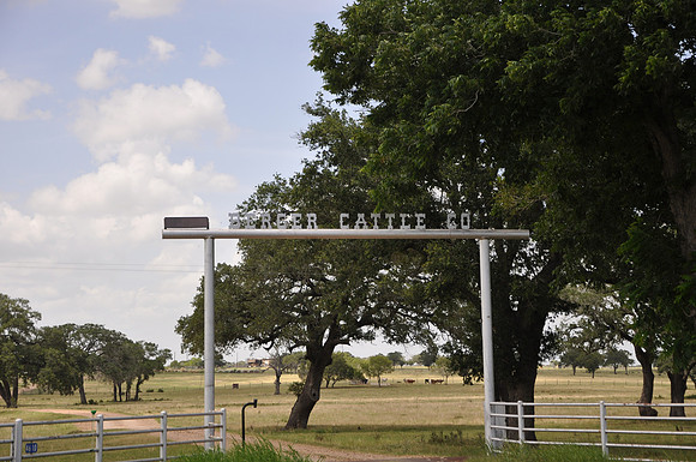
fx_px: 1506
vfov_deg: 17.4
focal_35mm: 78
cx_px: 348
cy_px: 231
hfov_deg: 26.0
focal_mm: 52
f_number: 5
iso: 200
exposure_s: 1/200
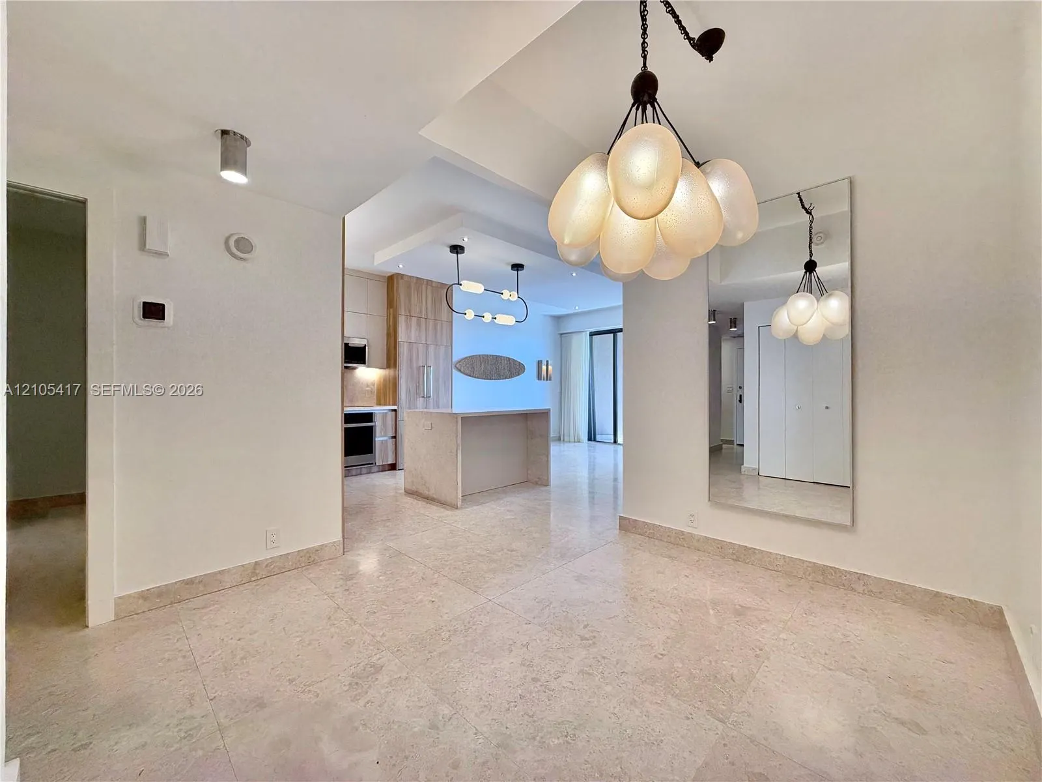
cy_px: 391
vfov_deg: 85.7
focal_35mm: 14
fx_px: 421
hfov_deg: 102.1
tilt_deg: -0.1
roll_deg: +0.0
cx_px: 521
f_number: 2.2
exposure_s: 1/120
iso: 80
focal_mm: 2.22
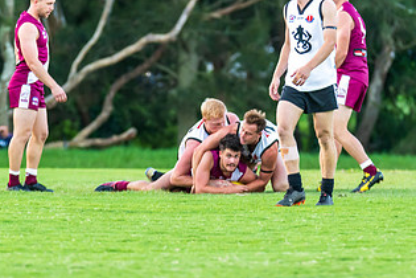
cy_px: 91
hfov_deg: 3.6
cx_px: 221
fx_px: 6655
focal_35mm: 576
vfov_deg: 2.4
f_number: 5.6
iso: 1600
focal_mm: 300
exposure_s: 1/200
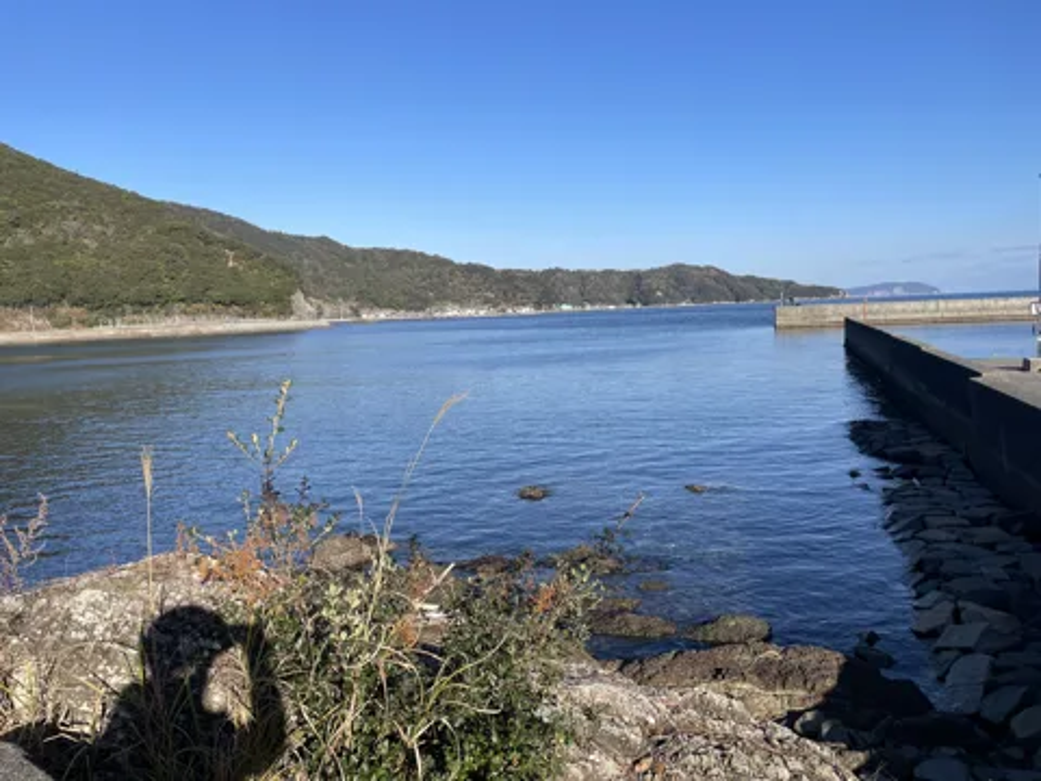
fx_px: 782
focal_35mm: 26
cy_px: 390
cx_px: 520
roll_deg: +2.9
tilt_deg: -4.2
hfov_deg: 67.3
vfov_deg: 53.1
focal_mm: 4.2
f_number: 1.6
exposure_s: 1/2681
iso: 32
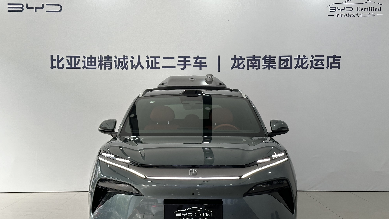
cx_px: 193
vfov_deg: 22.6
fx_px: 547
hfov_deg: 39.2
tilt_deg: -2.6
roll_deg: +0.4
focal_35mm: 53
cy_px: 138
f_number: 1.78
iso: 80
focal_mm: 6.86
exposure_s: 1/183
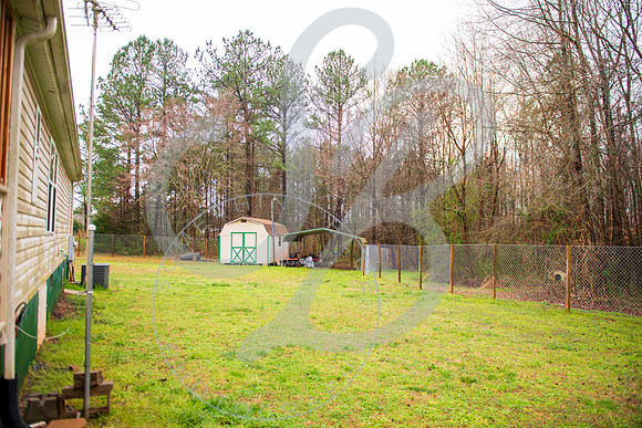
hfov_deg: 73.0
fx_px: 434
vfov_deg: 52.5
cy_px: 214
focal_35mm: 24
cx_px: 321
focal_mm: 24
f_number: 2.8
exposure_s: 1/400
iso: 200
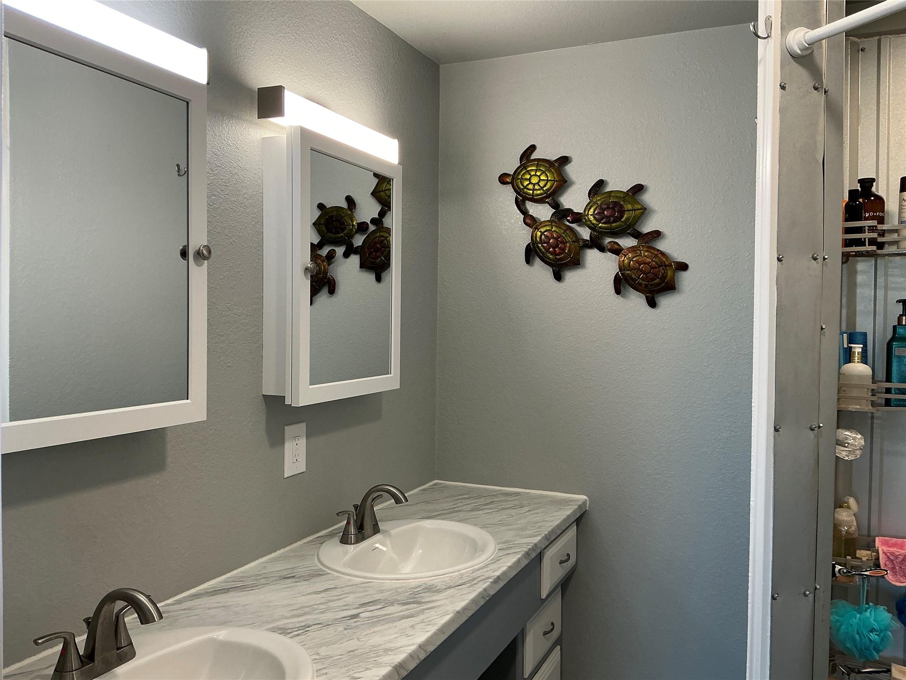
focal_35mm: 28
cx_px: 453
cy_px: 340
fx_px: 733
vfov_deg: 49.7
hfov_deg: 63.4
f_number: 1.8
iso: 64
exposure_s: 1/60
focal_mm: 3
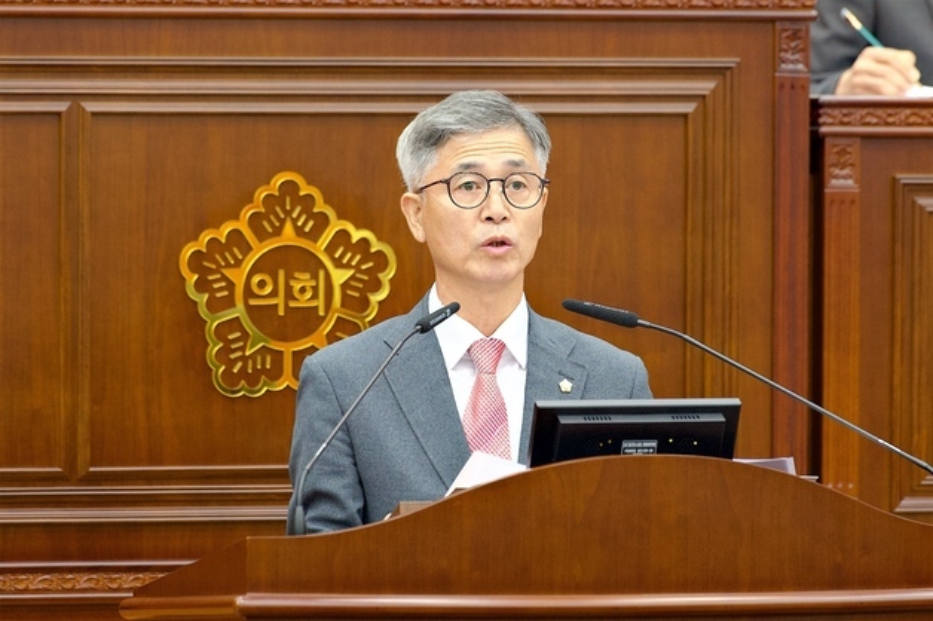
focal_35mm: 200
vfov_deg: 6.9
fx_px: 5180
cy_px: 310
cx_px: 466
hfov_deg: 10.3
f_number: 4
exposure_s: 1/125
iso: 1800
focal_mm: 200
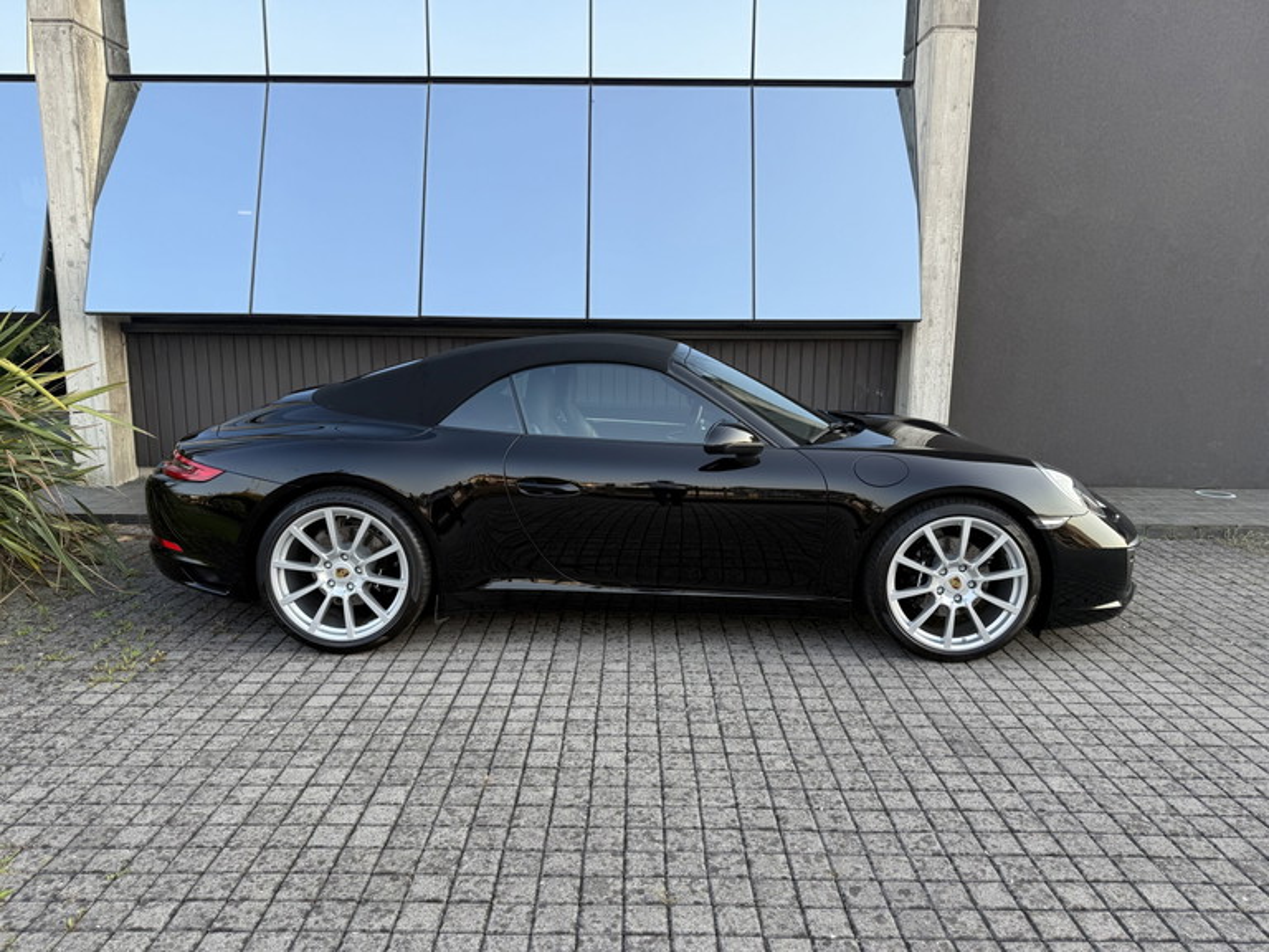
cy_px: 476
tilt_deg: -9.9
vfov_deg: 56.8
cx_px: 634
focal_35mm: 24
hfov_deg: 71.6
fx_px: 880
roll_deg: -1.3
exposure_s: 1/393
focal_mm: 6.76
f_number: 1.78
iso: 80
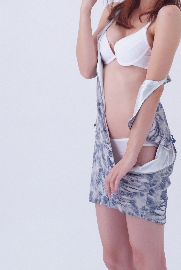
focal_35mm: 199
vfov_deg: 10.3
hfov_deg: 6.9
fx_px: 1497
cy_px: 92
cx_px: 139
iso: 320
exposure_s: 1/160
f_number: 5
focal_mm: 85
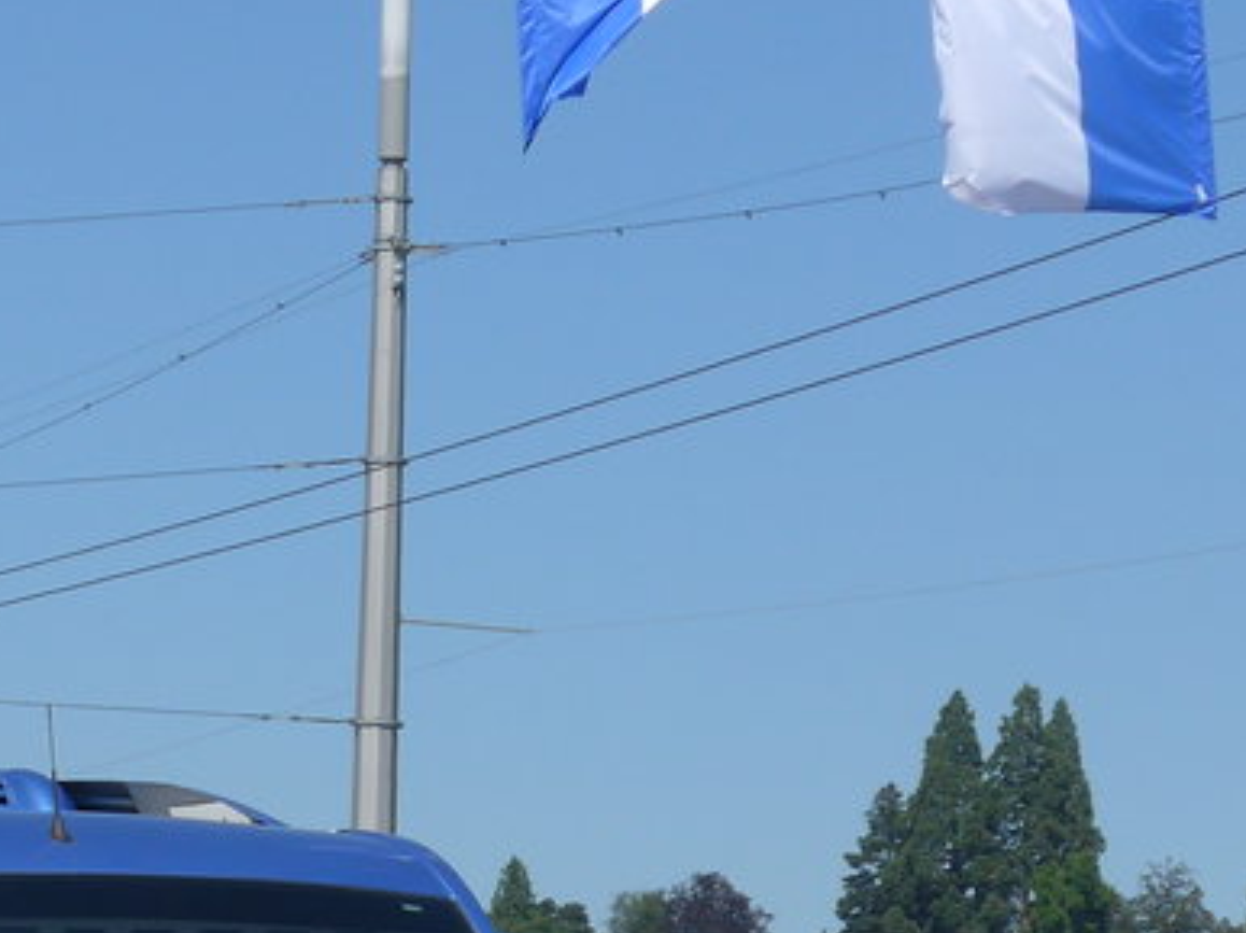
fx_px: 8957
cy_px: 975
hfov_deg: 7.9
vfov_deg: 5.9
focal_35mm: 249
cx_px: 52
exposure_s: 1/800
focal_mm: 16
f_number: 4.4
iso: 80
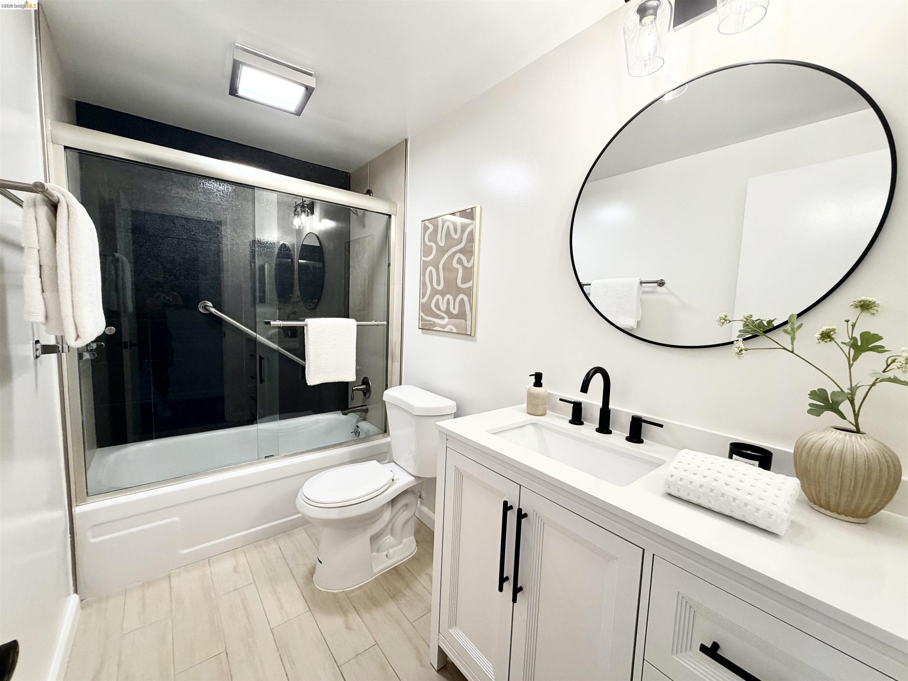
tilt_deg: -5.3
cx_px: 454
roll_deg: -1.9
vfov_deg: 85.7
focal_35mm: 14
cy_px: 340
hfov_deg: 102.1
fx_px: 367
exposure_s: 1/120
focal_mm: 2.22
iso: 160
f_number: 2.2
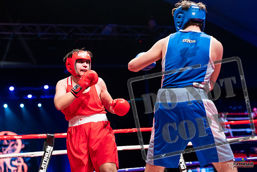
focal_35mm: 67
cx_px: 128
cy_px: 86
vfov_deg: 20.3
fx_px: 478
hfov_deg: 30.1
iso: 4000
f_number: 2.8
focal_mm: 67
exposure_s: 1/1000
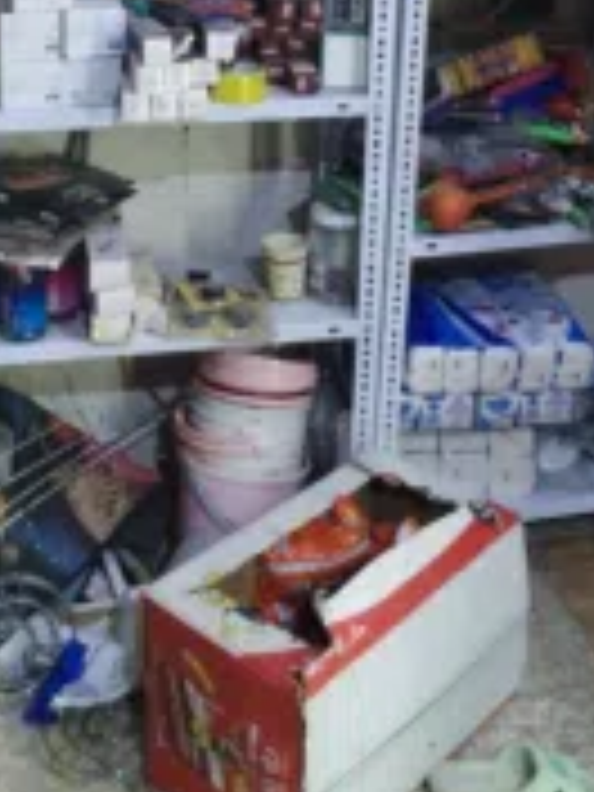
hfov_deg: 22.2
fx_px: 1510
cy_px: -22
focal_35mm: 66
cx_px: 252
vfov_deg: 27.5
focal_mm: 4.75
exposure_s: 1/33.3
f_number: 1.8
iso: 1370
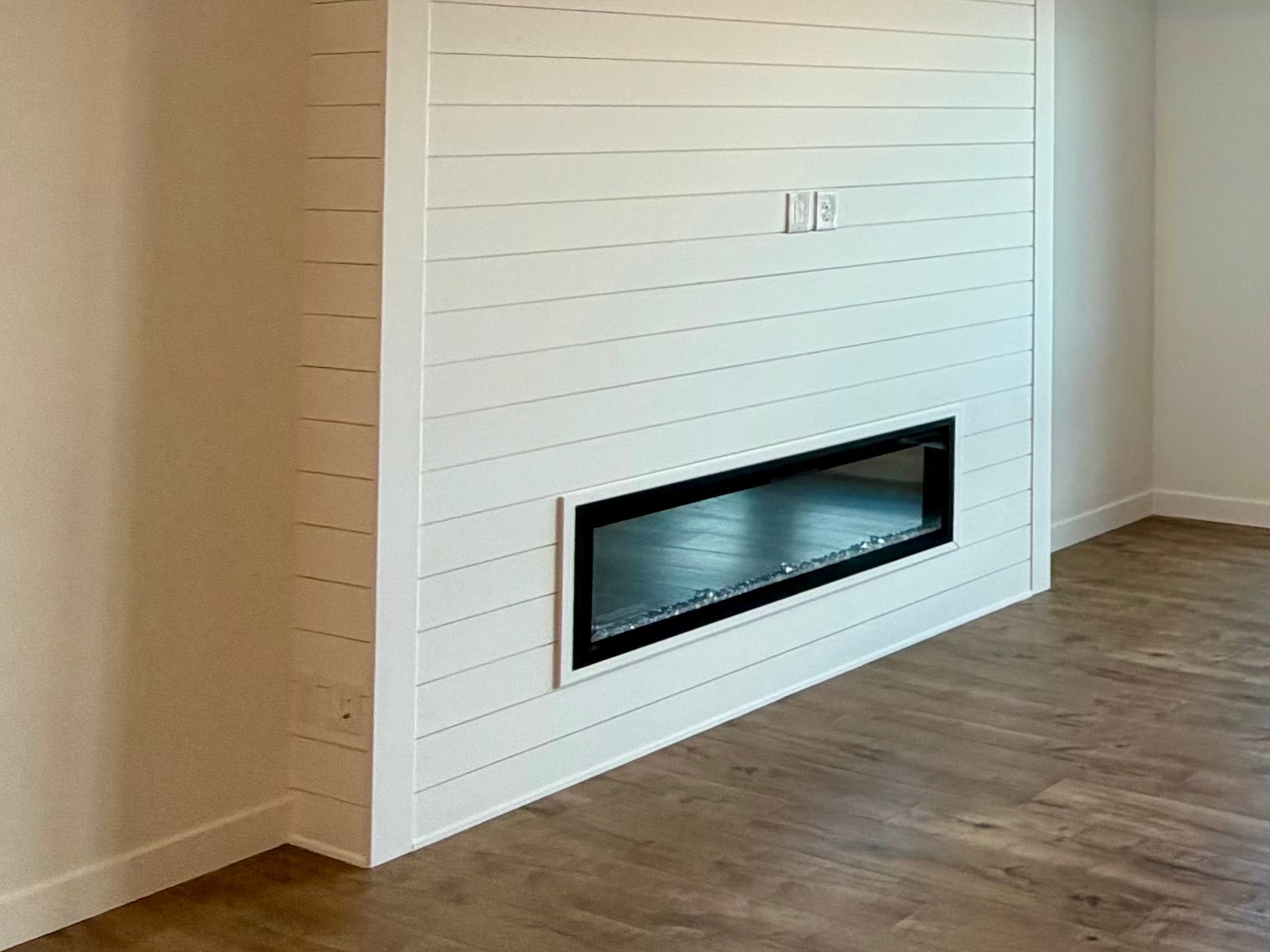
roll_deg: +0.3
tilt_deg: +2.1
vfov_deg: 33.6
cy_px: 60
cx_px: 1632
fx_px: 1467
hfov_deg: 34.2
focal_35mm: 40
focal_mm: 2.22
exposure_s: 1/120
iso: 100
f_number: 2.2
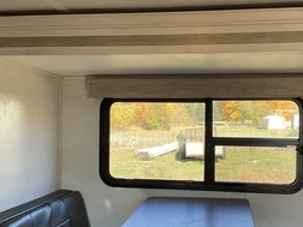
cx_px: 178
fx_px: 403
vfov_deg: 31.5
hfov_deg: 41.1
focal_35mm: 46
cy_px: 124
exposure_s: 1/122
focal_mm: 3
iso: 20
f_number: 1.8
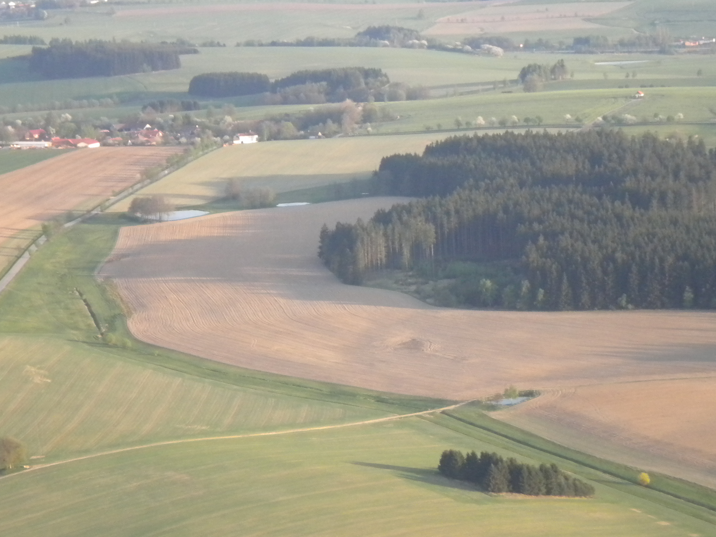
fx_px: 2896
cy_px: 292
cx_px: 360
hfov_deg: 14.1
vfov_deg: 10.6
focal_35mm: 140
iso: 400
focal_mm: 18.9
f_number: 5.9
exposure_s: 1/289
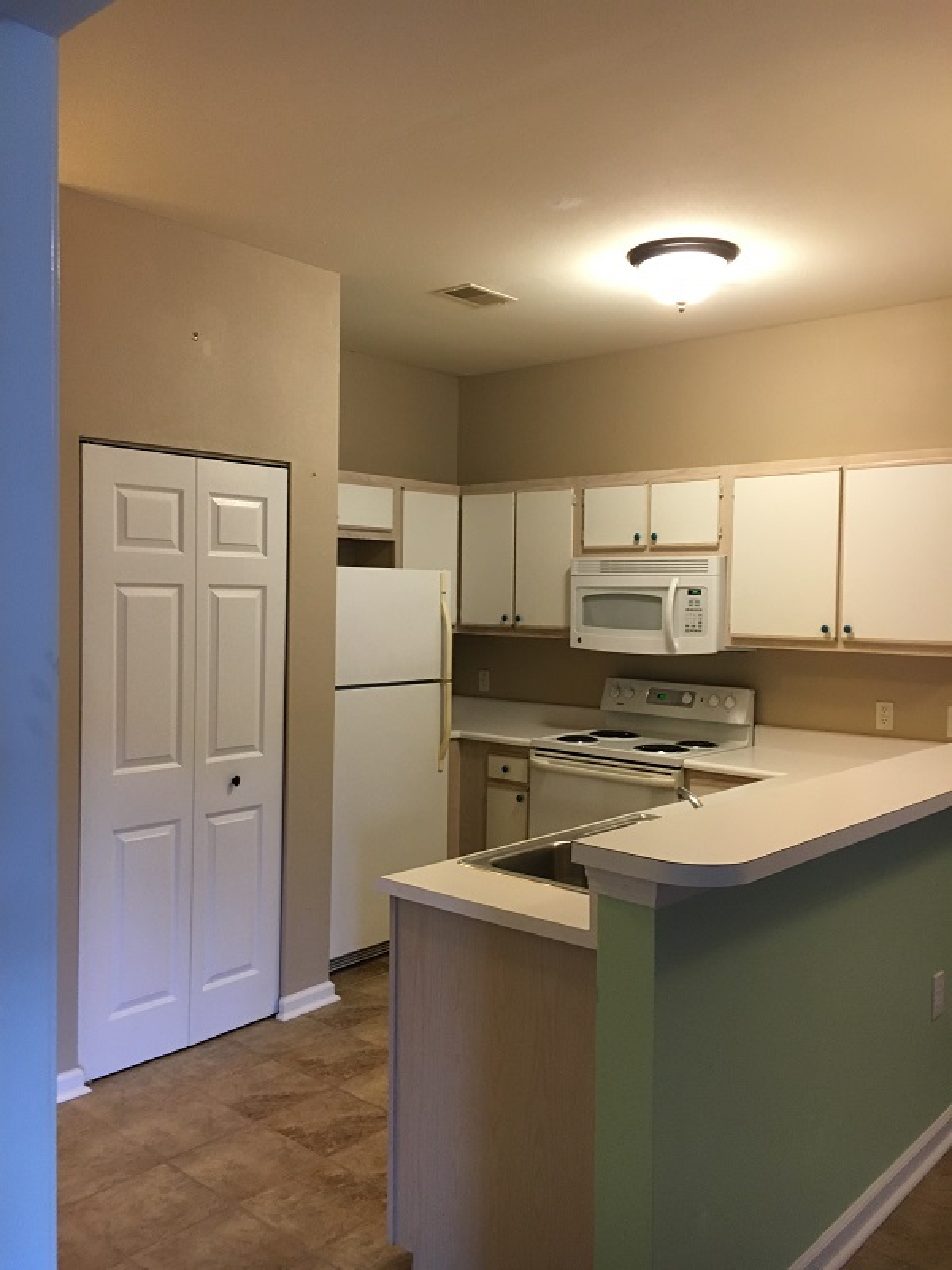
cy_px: 635
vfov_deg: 61.7
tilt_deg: -2.1
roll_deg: -0.6
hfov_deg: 48.2
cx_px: 476
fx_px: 1063
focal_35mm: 29
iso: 125
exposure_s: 1/30
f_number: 2.2
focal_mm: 4.15
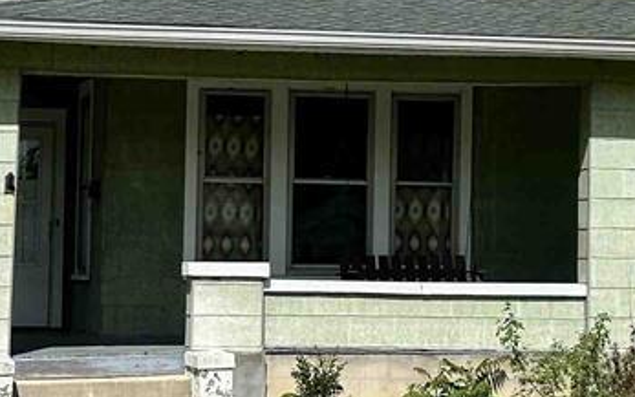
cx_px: 540
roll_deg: -0.5
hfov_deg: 13.8
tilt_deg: +4.4
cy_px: 90
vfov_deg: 8.7
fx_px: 2596
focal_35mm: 150
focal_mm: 6.86
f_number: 1.78
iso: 64
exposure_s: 1/5882
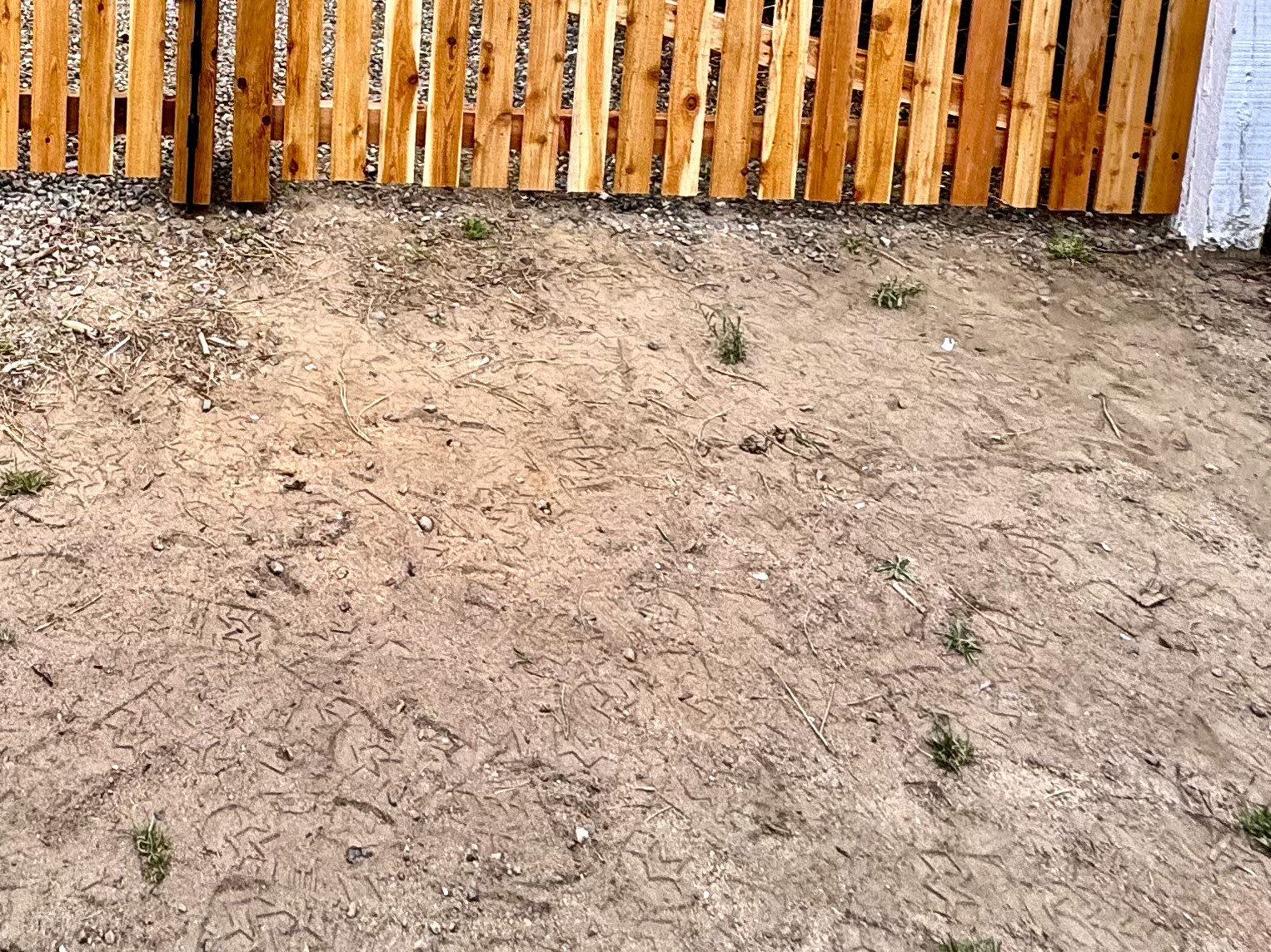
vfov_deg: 31.5
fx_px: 1358
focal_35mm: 37
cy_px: -226
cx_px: 252
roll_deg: -0.4
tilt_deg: -7.9
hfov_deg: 47.4
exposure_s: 1/105
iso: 40
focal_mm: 2.22
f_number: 2.2
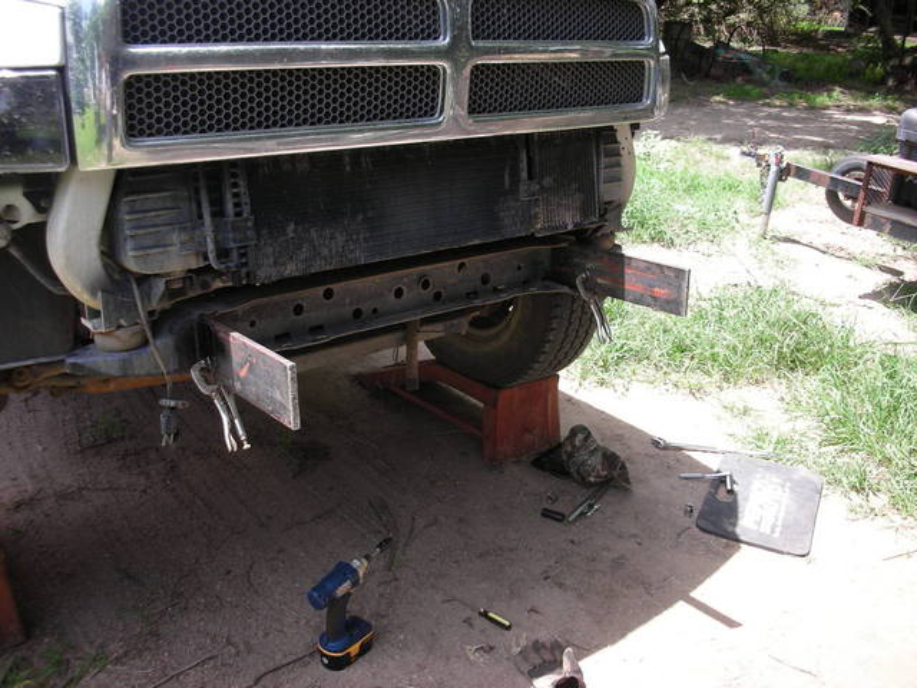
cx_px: 458
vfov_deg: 40.7
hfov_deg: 52.6
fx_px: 927
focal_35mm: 35
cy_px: 344
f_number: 3
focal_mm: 5.8
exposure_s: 1/134
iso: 50
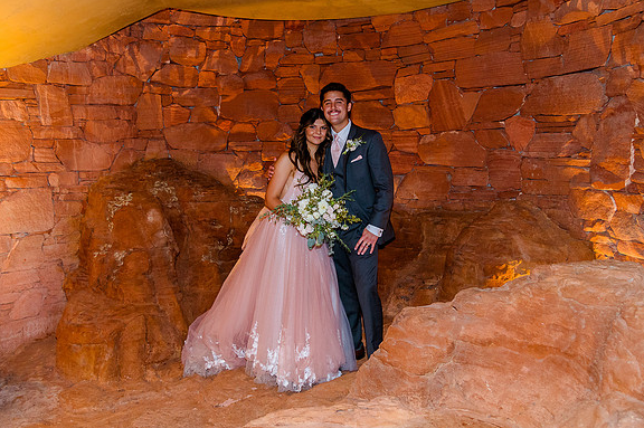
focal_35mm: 30
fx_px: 536
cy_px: 190
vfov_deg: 43.5
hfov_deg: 61.9
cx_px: 298
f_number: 4
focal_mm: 24
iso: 2500
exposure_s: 1/80
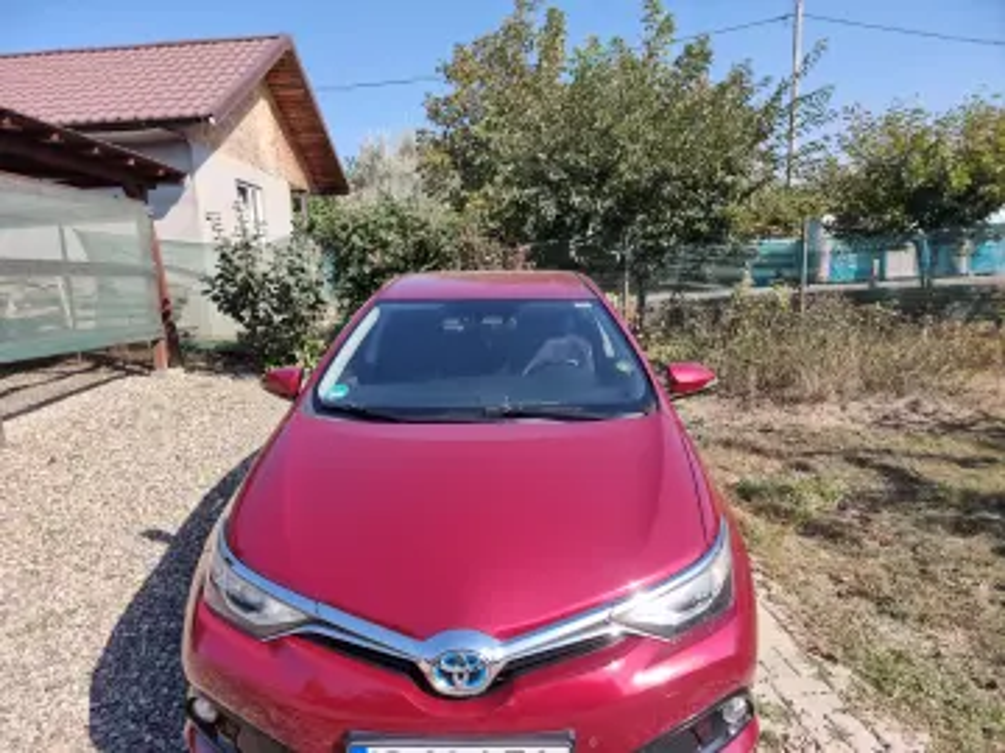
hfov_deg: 71.6
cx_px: 502
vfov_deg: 56.8
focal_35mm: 24
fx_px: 697
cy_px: 376
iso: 50
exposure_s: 1/591
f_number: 1.8
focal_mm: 6.7
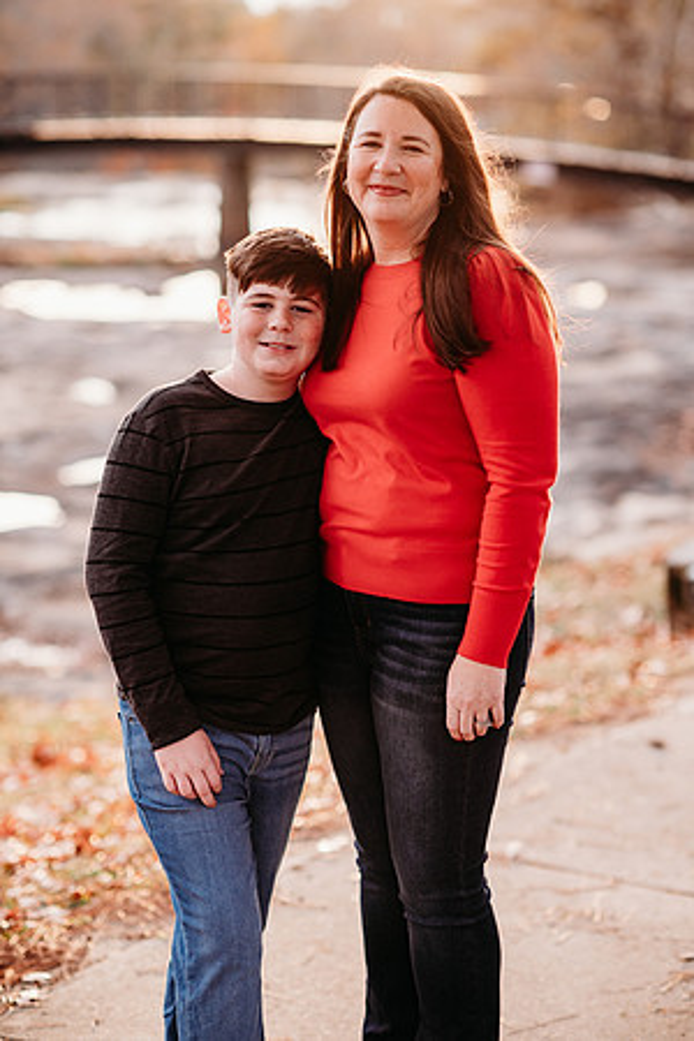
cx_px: 347
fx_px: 2458
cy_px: 520
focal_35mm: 85
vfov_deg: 23.9
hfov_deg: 16.1
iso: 320
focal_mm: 85
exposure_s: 1/400
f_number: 2.2
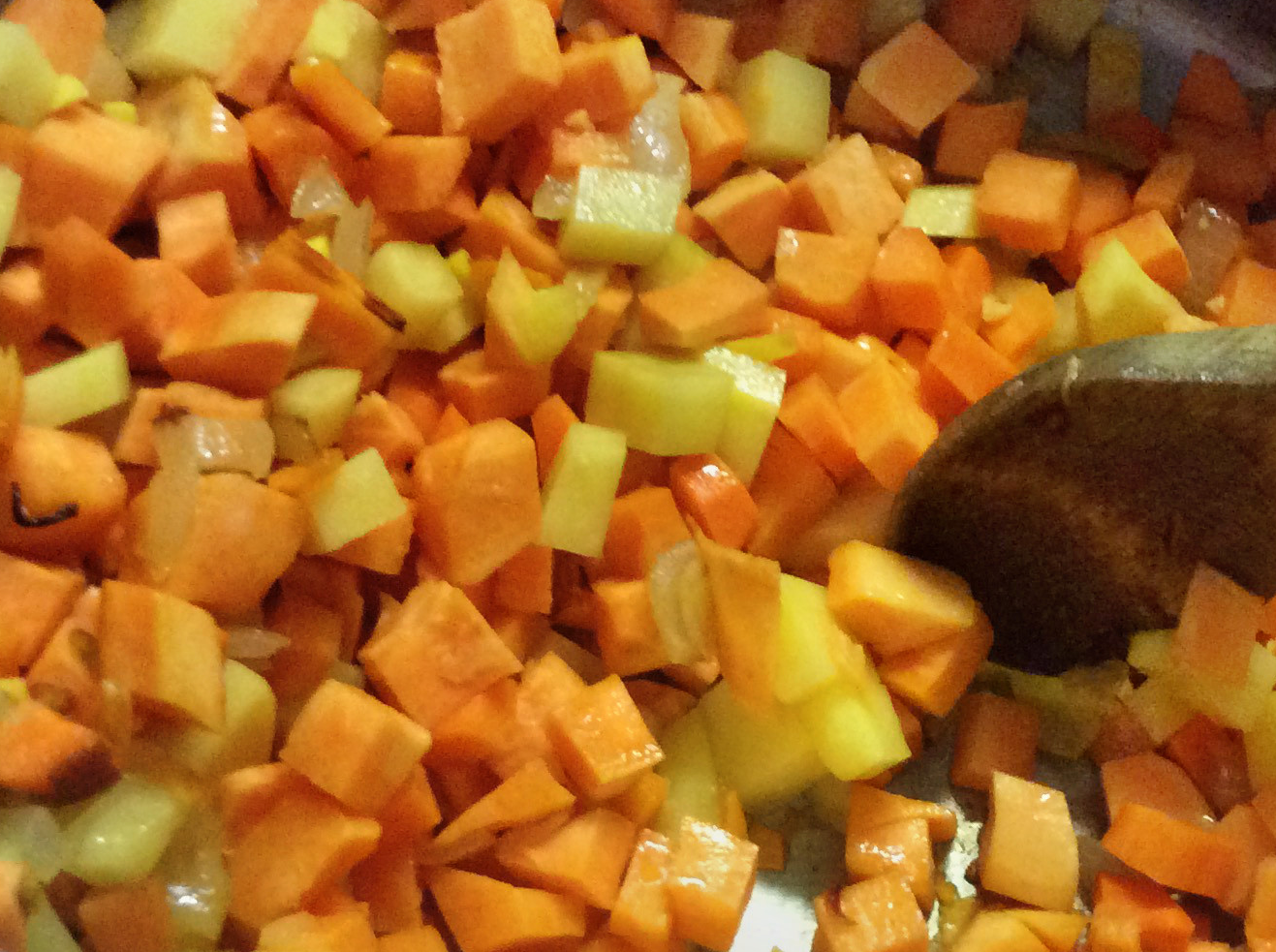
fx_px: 2318
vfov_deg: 23.2
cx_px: 846
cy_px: 373
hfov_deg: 30.6
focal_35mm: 63
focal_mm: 3.3
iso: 250
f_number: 2.4
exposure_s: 1/25
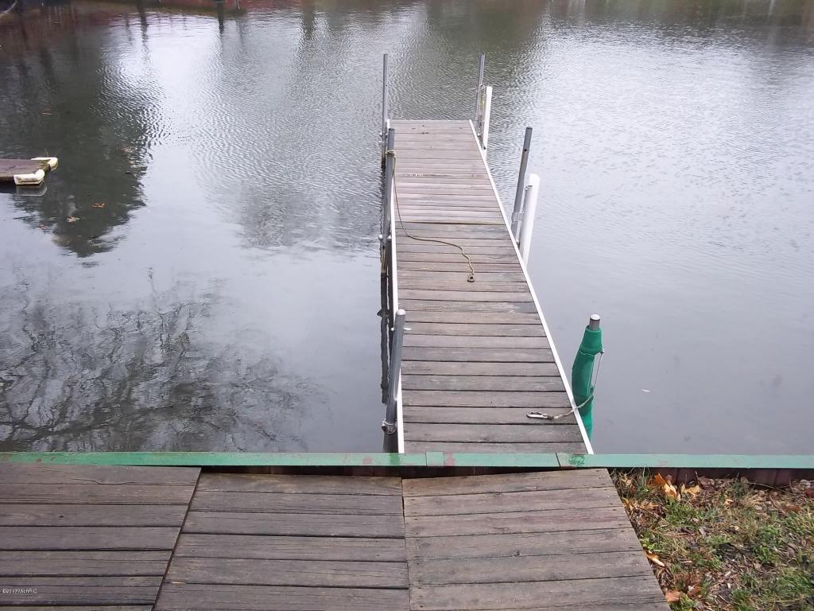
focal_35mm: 36
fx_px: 847
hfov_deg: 51.4
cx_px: 407
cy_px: 306
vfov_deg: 39.7
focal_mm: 6.5
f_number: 3.1
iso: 80
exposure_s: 1/100
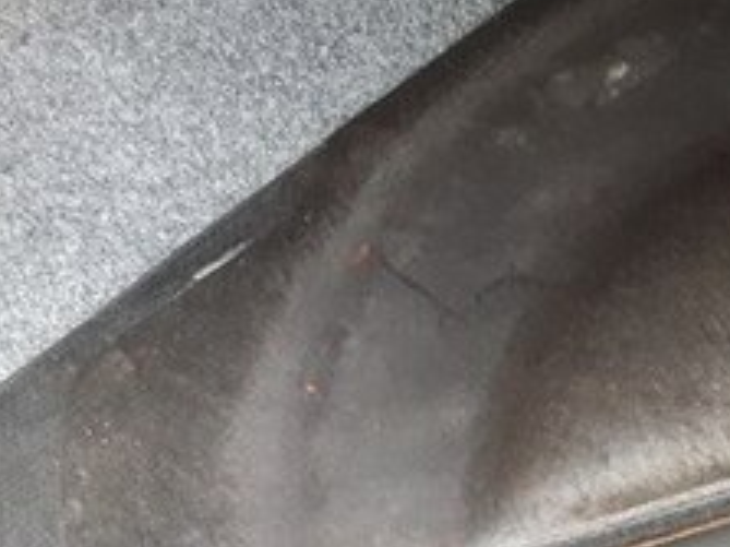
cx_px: 1074
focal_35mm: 80
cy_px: 732
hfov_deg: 21.0
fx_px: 1686
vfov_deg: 17.2
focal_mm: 3.6
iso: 200
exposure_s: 1/33
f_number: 1.9
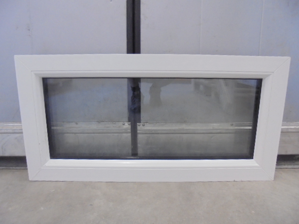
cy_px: 112
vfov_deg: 53.1
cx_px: 150
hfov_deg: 67.3
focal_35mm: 26
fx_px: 225
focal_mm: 4.6
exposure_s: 1/25
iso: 400
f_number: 3.5
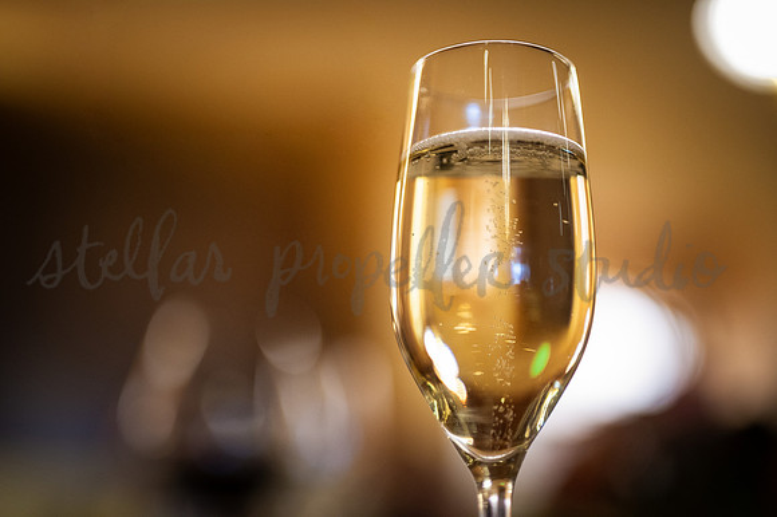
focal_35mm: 50
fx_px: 1079
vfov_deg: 27.0
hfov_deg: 39.6
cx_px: 388
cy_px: 258
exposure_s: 1/160
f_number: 1.4
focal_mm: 50
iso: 2500
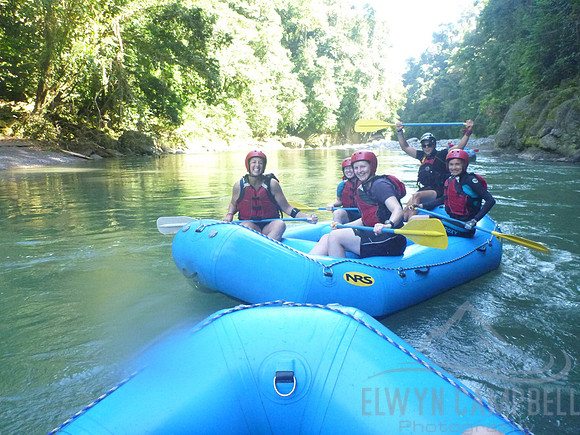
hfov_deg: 63.4
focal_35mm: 28
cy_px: 218
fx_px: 469
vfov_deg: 49.7
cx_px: 290
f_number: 3.3
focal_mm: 4.9
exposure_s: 1/250
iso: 800
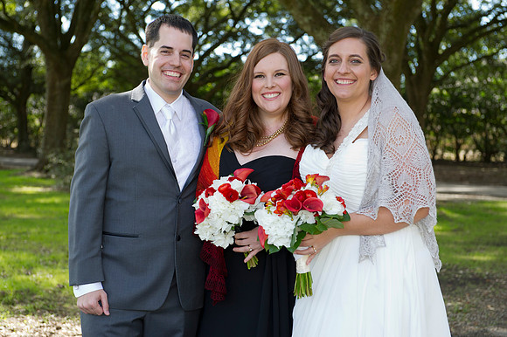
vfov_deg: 19.4
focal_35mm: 70
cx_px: 254
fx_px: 985
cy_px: 168
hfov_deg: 28.9
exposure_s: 1/125
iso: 320
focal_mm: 70
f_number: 5
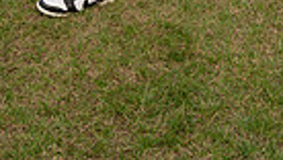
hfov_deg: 21.4
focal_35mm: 99
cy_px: -279
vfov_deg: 10.0
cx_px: 203
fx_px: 744
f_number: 8
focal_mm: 29
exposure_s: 1/200
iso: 250
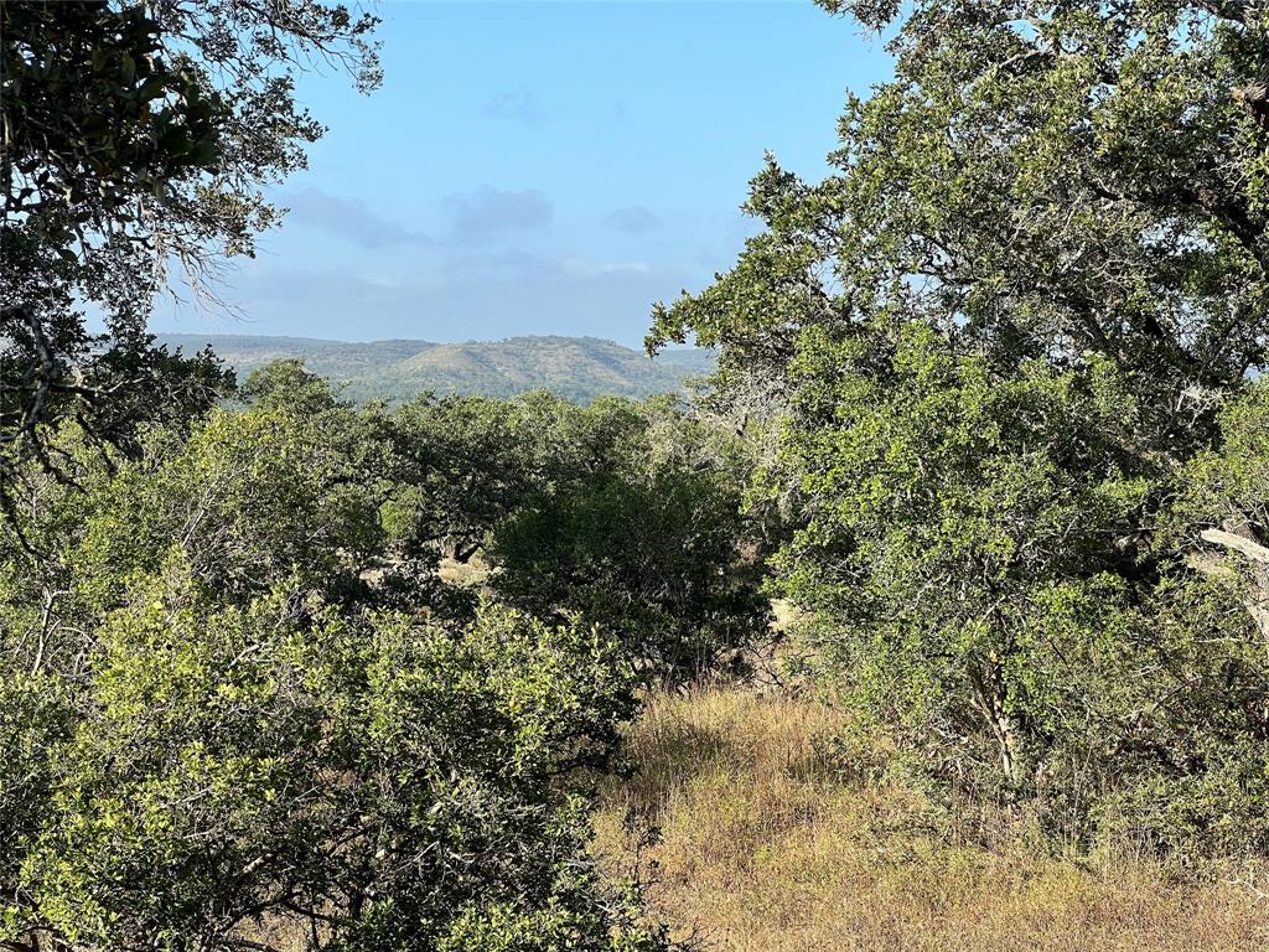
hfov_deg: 25.3
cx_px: 634
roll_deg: -0.7
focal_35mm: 77
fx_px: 2823
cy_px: 476
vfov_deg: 19.1
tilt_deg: -3.0
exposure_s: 1/361
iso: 32
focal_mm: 9
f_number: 2.8
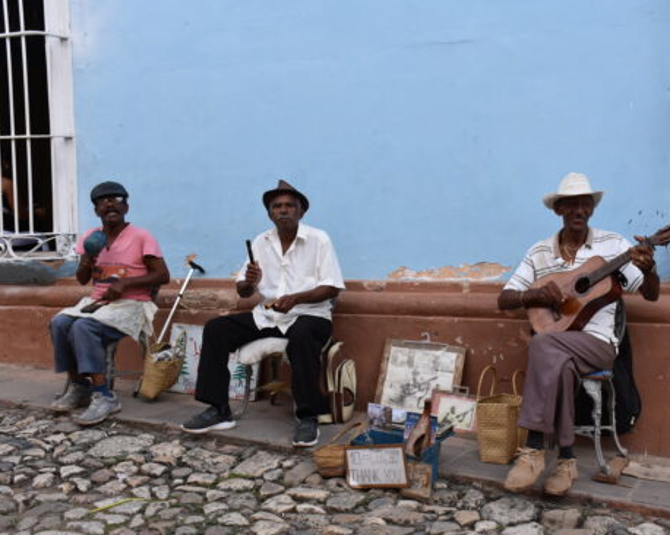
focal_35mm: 48
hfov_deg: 38.6
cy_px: 266
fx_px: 951
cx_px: 410
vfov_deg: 31.4
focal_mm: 26
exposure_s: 1/500
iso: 720
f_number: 8
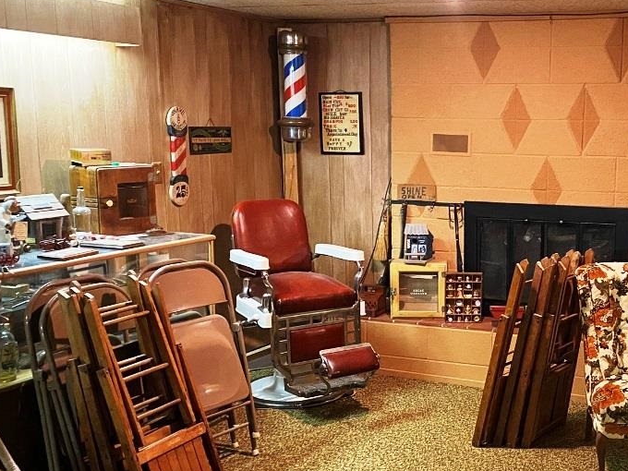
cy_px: 272
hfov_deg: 39.0
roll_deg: -0.1
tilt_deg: -10.2
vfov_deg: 30.8
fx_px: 853
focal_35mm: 47
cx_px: 496
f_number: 1.8
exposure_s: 1/30
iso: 800
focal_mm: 4.25
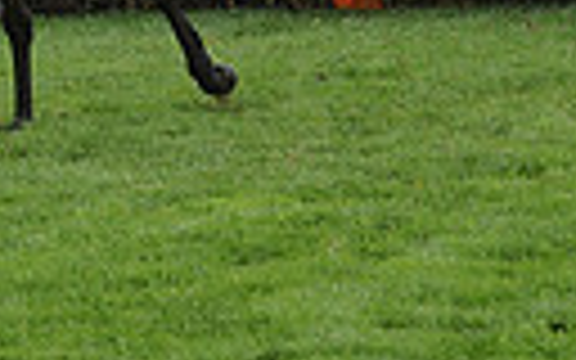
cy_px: -274
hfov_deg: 4.4
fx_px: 7362
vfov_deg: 2.8
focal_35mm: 469
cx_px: -324
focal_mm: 102
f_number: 9
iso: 2000
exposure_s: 1/640
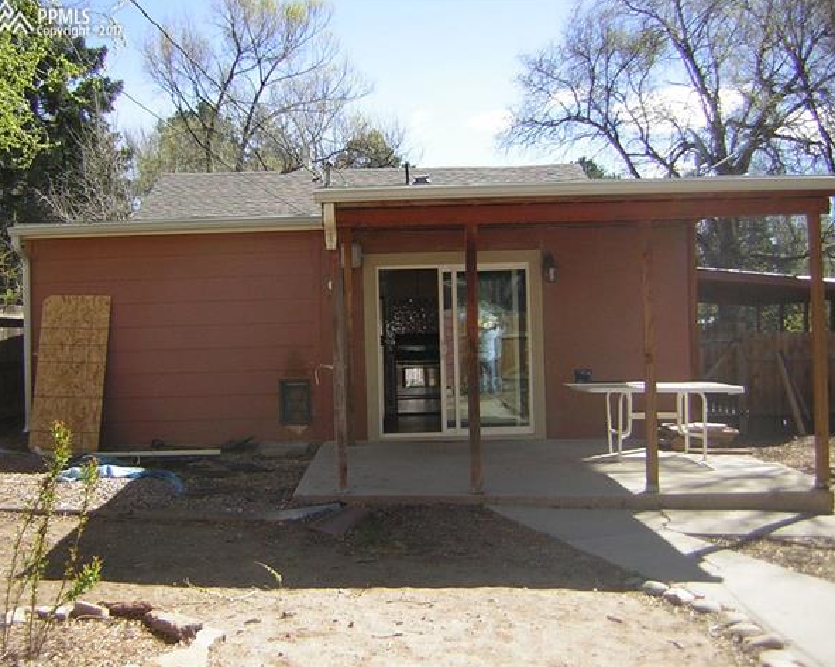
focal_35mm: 38
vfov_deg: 39.1
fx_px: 939
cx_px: 401
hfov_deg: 47.9
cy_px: 330
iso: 50
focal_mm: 4.7
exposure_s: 1/521
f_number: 2.6
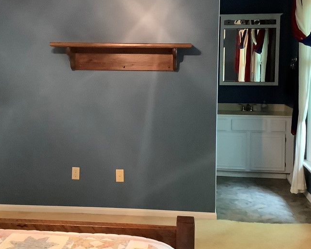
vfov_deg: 31.3
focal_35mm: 48
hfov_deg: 38.8
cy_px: 97
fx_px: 442
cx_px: 141
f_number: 2.4
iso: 640
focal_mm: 3.3
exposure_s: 1/25
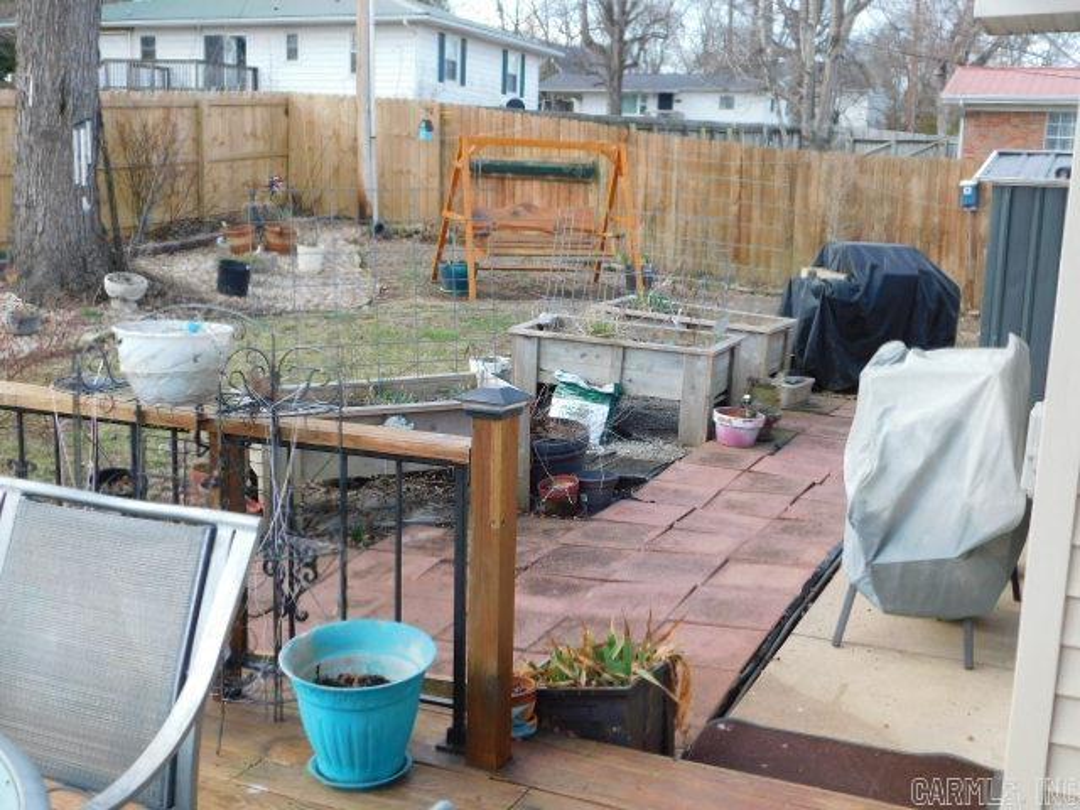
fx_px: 1248
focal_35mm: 40
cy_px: 405
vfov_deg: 36.0
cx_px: 540
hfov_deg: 46.8
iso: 125
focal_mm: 7.1
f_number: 3.6
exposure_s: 1/160
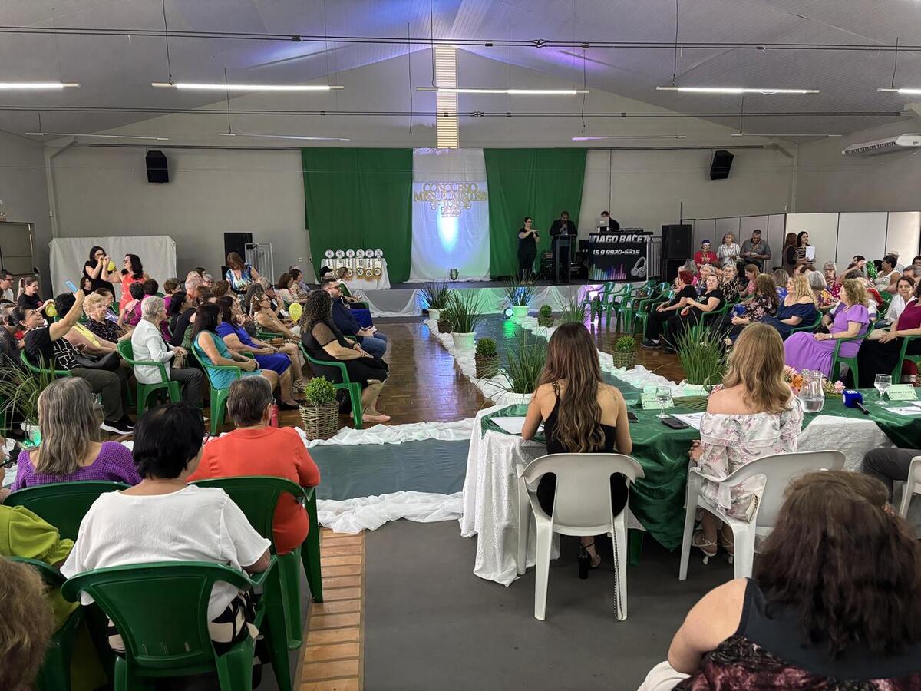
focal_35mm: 26
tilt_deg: -9.4
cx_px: 460
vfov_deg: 53.1
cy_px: 346
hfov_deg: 67.3
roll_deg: +1.1
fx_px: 692
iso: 400
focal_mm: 5.96
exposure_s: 1/60
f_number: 1.6
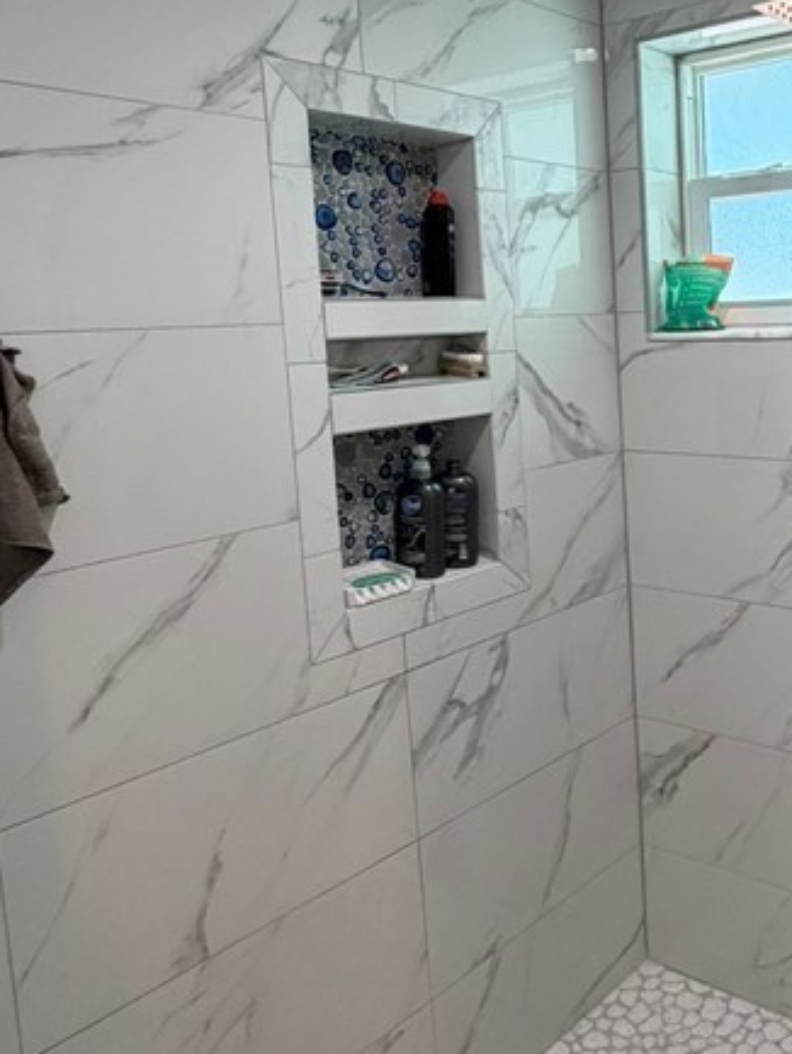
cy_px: 415
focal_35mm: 33
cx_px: 751
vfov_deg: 54.9
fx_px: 1006
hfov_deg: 39.1
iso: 250
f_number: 2.2
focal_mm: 2.22
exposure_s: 1/120
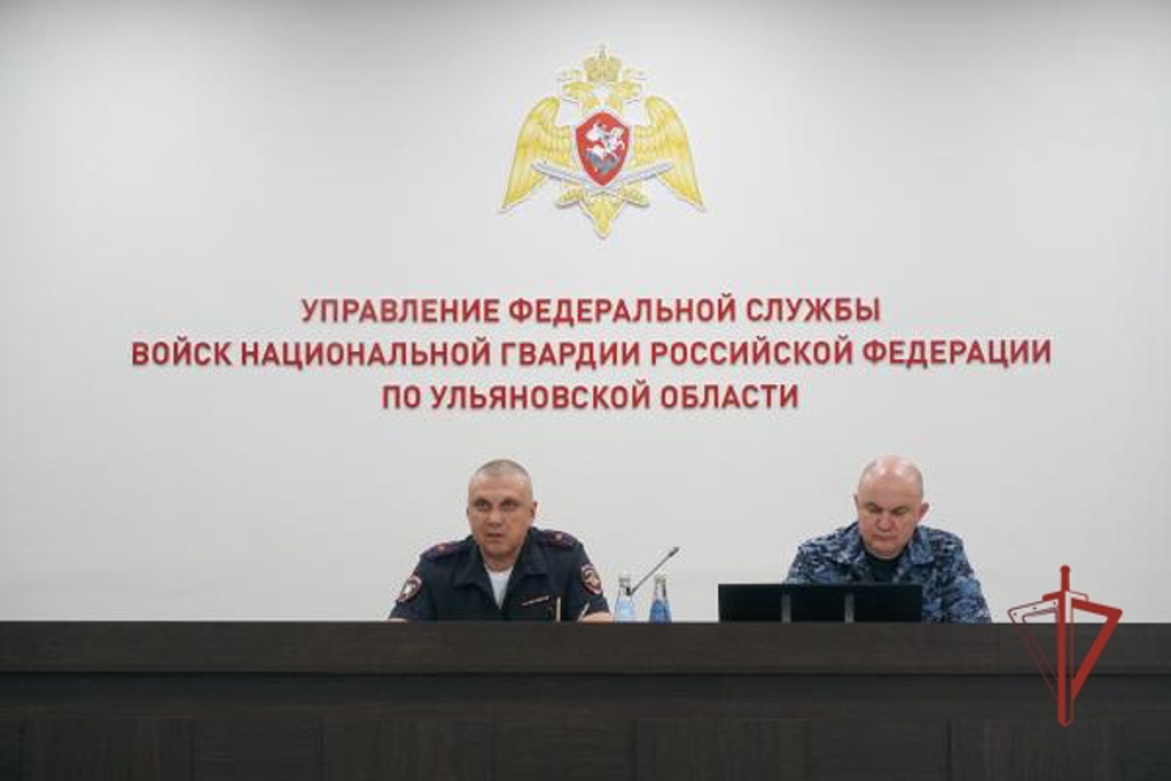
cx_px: 586
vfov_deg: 11.0
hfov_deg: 16.5
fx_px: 4049
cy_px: 390
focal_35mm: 124
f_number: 5.6
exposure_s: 1/160
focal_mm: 83
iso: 2500
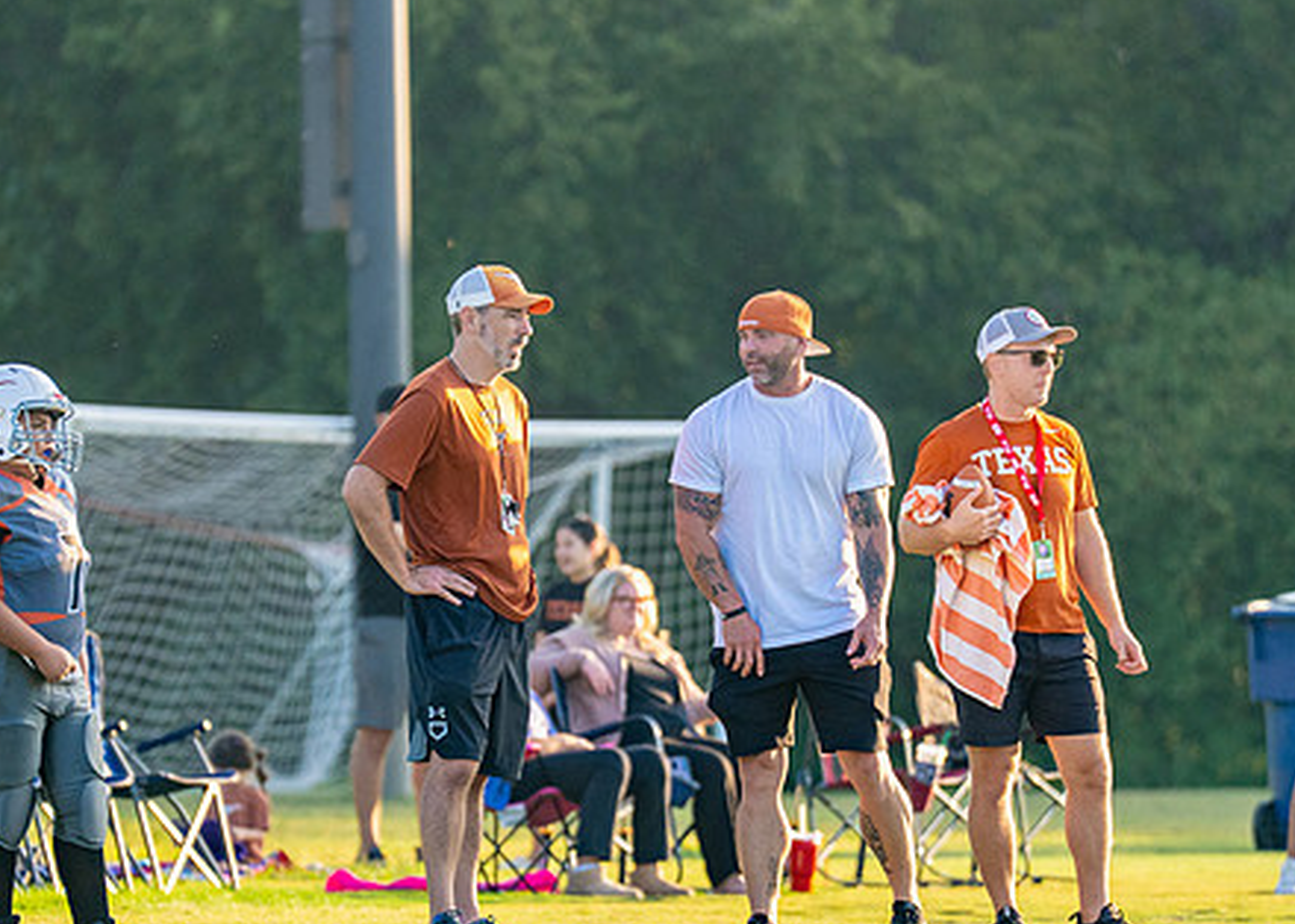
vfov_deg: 3.2
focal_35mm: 452
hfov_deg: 4.5
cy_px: 581
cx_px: 541
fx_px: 16619
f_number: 2.8
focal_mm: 200
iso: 500
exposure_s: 1/2500
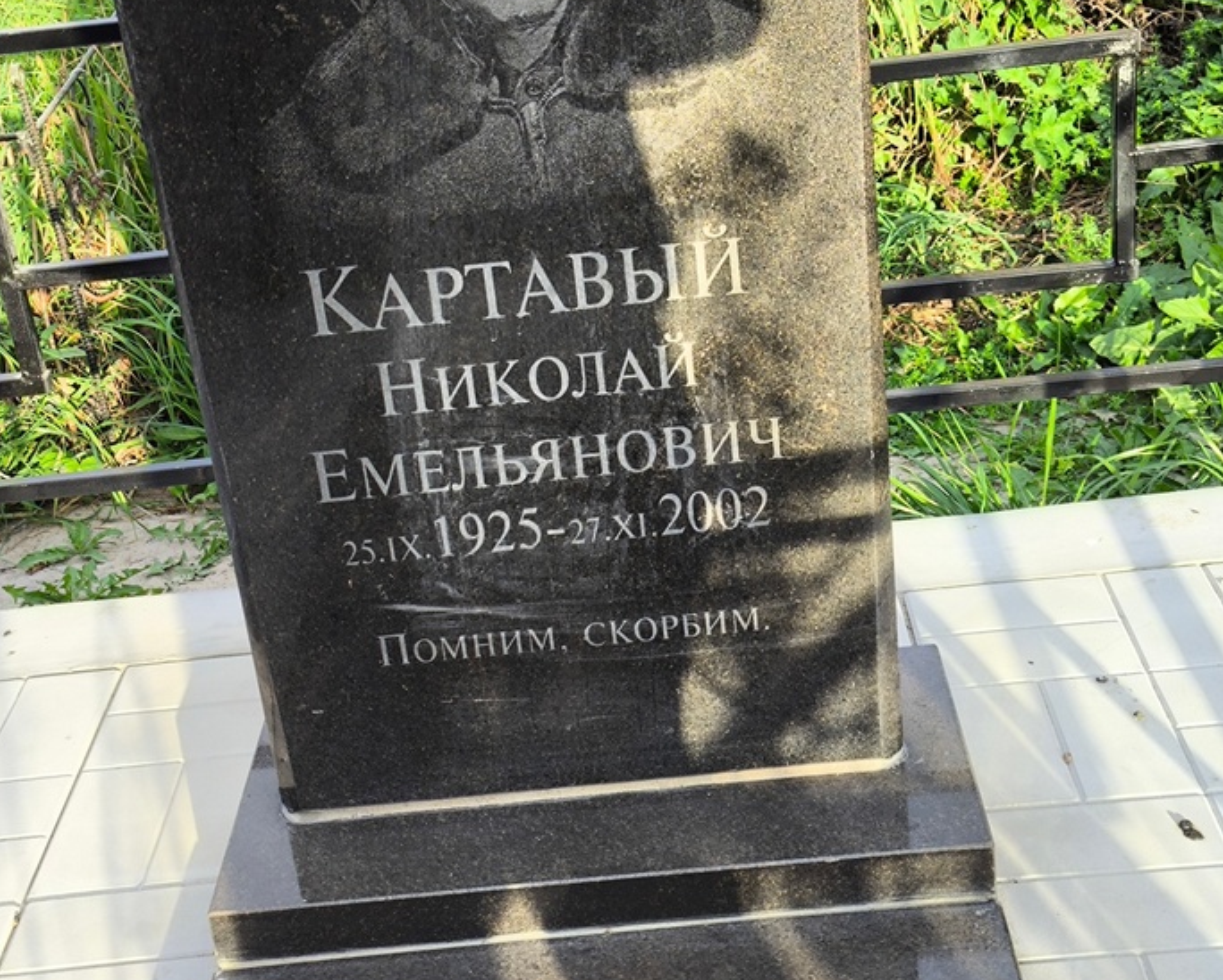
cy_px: 456
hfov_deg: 33.0
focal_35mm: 57
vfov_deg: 26.7
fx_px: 2064
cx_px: 593
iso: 50
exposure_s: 1/221
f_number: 1.7
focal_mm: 4.71
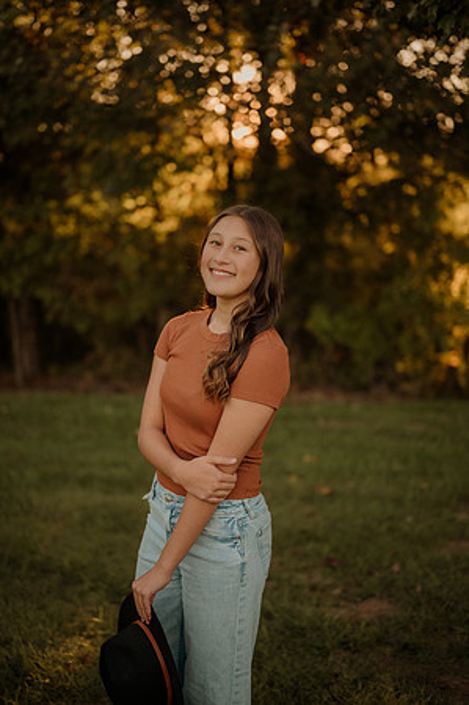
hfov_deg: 26.9
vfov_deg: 39.6
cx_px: 234
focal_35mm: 50
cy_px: 352
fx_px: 979
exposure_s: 1/640
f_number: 2
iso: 250
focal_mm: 50
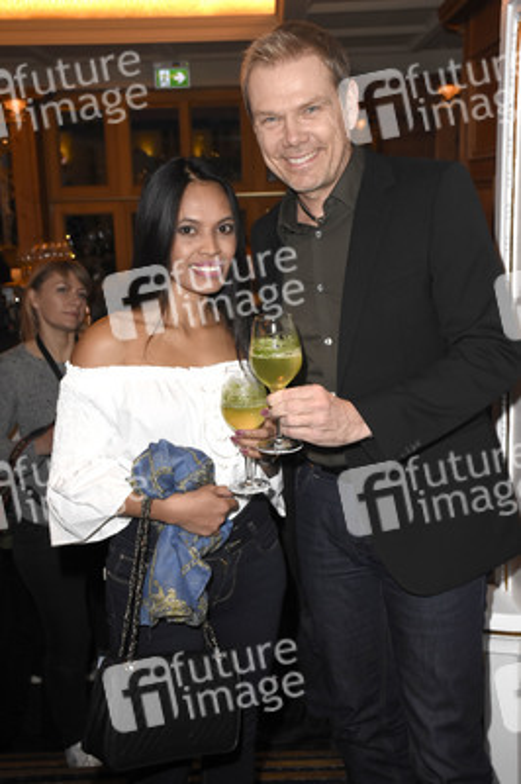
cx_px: 260
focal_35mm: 45
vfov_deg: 43.6
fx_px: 978
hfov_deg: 29.8
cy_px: 392
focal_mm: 30
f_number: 5.6
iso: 1600
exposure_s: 1/125
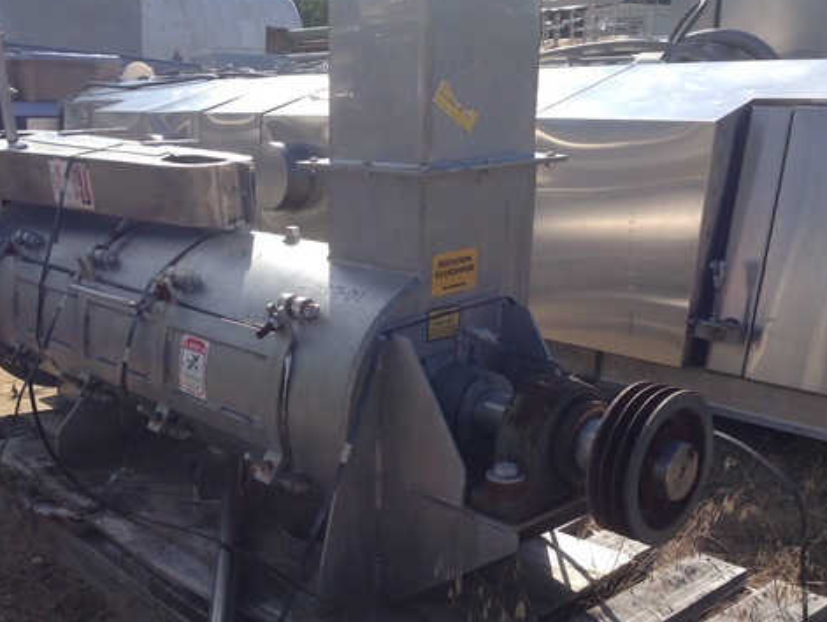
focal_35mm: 42
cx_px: 313
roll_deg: +0.3
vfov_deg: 34.3
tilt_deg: -16.6
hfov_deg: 44.4
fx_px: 1004
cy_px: 357
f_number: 2.4
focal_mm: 4.12
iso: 50
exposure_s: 1/1427
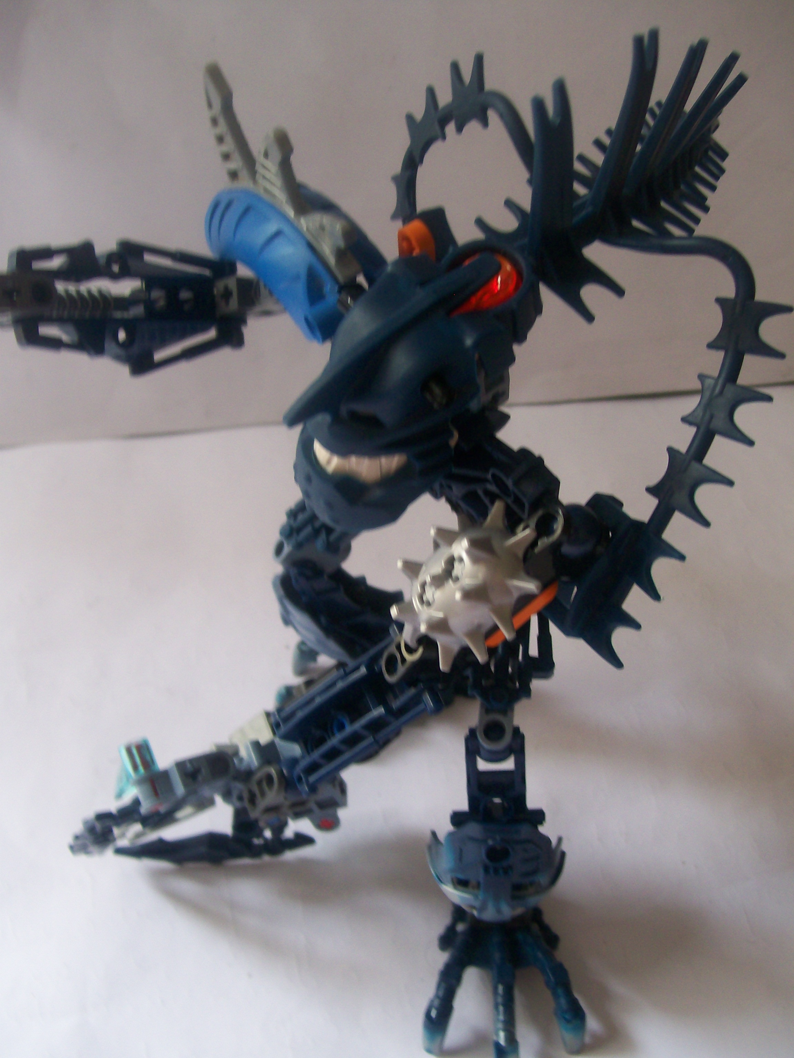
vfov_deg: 51.4
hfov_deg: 39.7
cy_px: 529
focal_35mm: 36
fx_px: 1101
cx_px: 397
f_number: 2.7
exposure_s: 1/42.4
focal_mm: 6
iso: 80
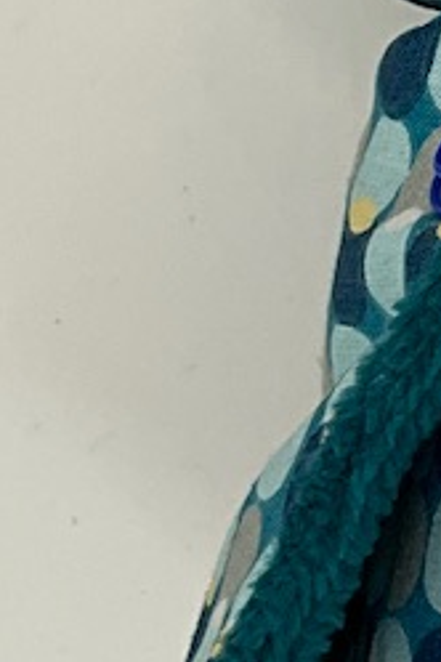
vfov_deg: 13.1
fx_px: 2848
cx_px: 1203
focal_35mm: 155
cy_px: 69
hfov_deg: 7.9
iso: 25
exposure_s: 1/380
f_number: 1.8
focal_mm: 3
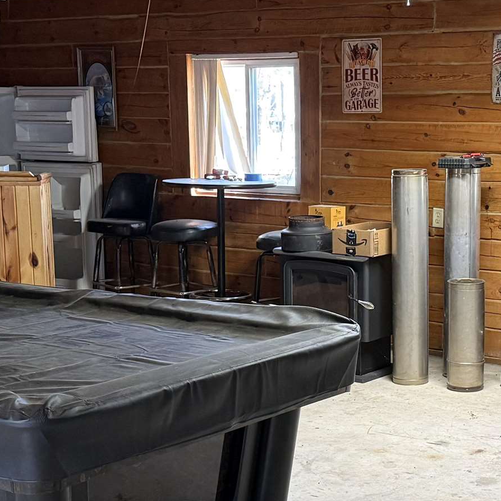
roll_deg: +0.0
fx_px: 1195
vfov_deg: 23.6
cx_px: 337
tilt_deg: -9.9
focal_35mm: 73
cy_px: 299
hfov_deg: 23.6
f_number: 1.78
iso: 250
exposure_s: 1/60
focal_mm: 6.76
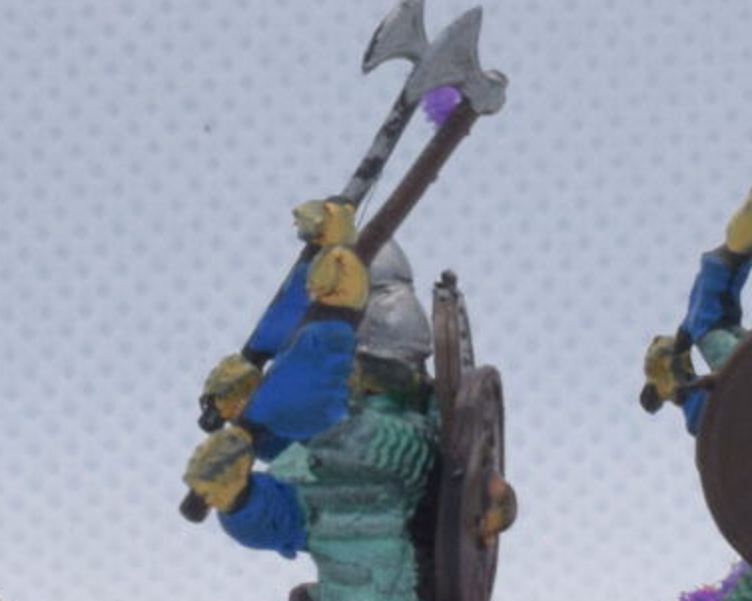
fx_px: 6383
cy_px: 275
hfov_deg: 6.7
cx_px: 275
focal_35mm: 287
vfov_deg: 5.4
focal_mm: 30
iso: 800
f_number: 20
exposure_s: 1/60
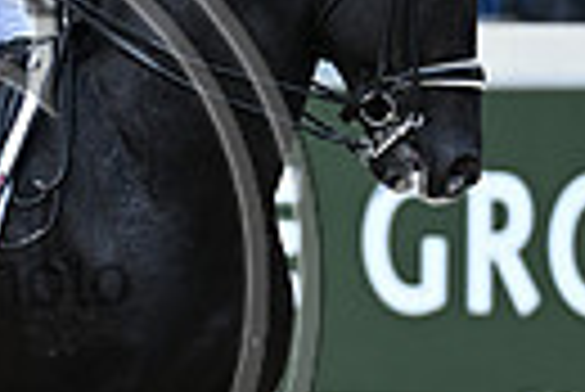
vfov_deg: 0.9
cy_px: 219
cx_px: -194
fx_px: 23898
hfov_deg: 1.4
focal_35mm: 1469
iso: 500
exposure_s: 1/1250
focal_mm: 330
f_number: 5
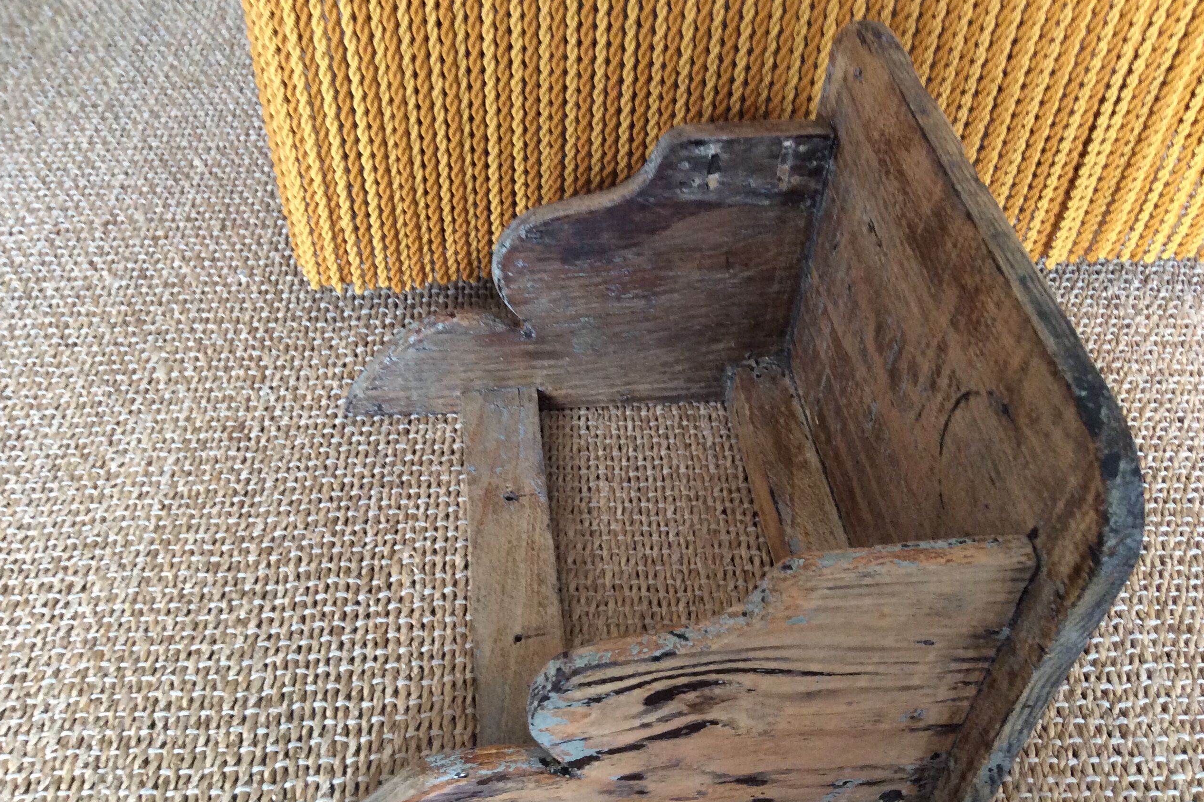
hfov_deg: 55.8
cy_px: 450
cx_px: 598
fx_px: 1137
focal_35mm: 34
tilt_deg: -47.3
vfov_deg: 38.8
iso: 160
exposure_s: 1/25
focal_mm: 3.3
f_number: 2.4
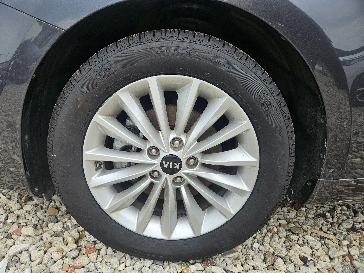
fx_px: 242
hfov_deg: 73.9
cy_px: 136
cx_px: 182
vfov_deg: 58.9
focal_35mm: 23
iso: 25
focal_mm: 5.4
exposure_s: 1/761
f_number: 1.8
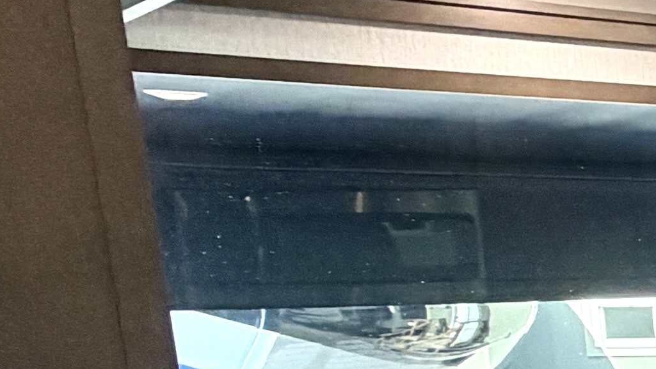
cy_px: 436
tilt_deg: -6.4
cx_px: 1761
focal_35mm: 85
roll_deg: +0.8
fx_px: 1479
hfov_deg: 13.2
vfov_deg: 13.8
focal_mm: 2.22
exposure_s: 1/121
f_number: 2.2
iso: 200
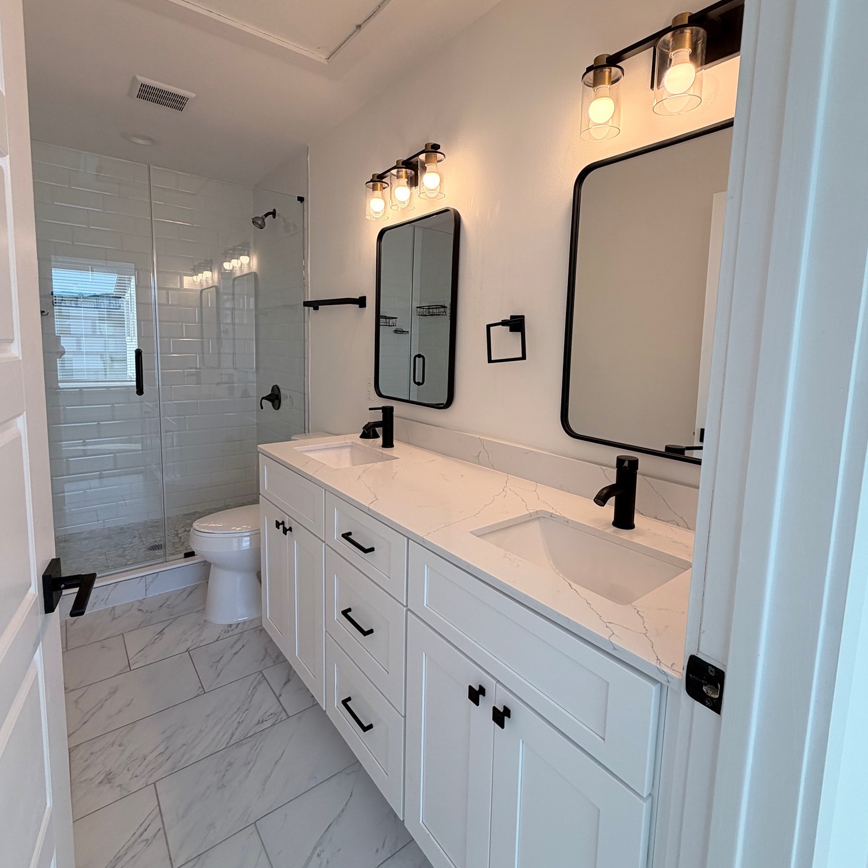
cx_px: 439
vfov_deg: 83.8
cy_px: 399
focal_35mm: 17
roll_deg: -1.0
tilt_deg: -5.8
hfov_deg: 84.0
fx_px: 482
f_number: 2.2
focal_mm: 2.22
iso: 50
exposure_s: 1/135
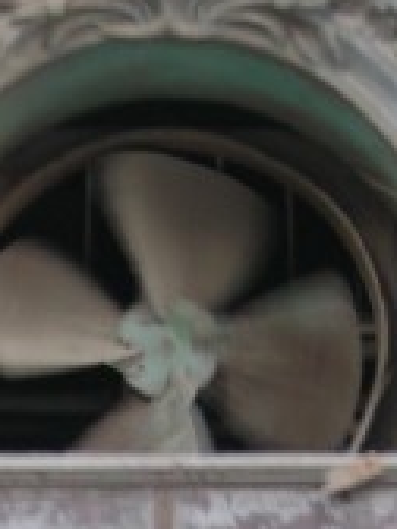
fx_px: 5184
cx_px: 148
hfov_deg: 4.4
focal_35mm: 339
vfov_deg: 5.7
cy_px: 989
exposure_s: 1/5.5
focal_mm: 18.8
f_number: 3.3
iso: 50
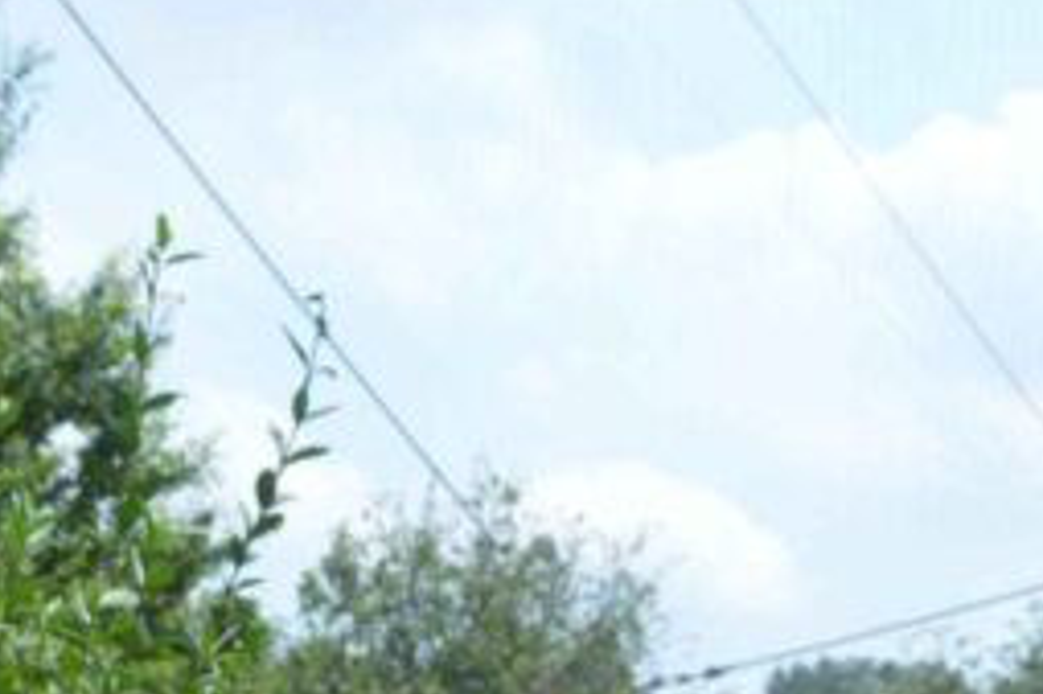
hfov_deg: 15.3
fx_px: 3851
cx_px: 222
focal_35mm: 133
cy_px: 1111
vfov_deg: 9.9
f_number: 7.1
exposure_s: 1/200
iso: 100
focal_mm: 22
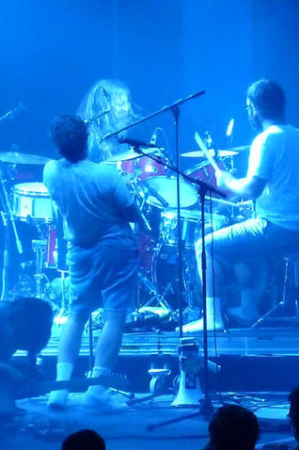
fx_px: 4329
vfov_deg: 5.9
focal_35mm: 347
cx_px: 178
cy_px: 225
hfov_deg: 4.0
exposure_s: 1/50
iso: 3200
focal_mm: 44.5
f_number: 5.6
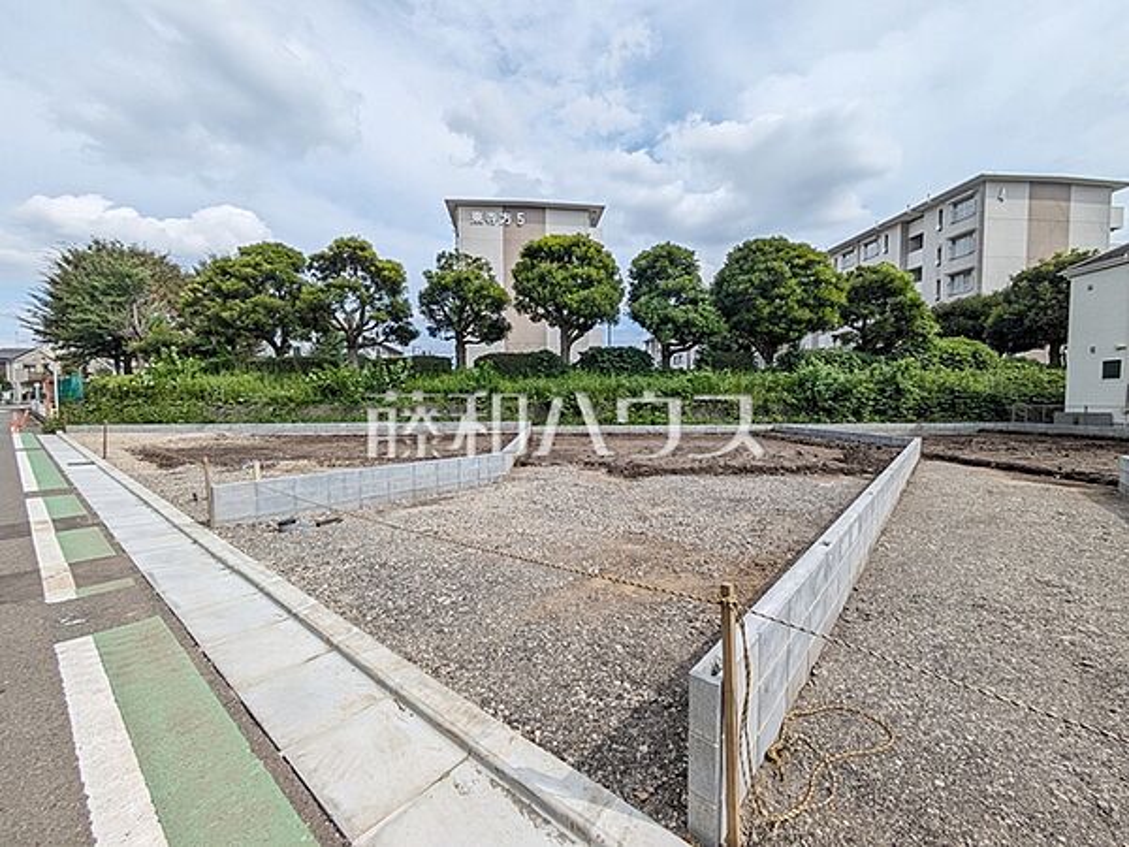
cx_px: 564
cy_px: 424
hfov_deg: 102.1
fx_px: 457
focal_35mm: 14
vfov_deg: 85.7
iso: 51
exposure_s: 1/5650
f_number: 2.2
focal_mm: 1.83
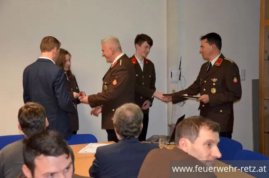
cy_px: 89
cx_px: 134
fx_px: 447
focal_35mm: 60
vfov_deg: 22.5
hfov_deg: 33.5
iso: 3200
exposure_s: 1/60
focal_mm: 40
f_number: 4.5
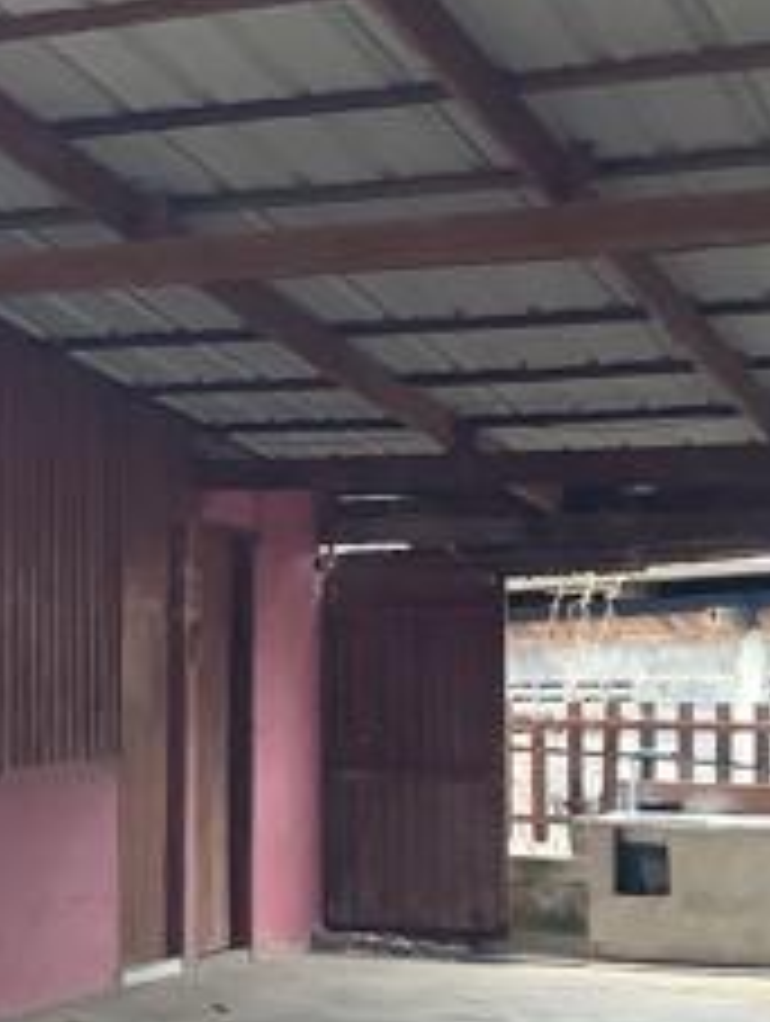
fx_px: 2662
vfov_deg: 21.7
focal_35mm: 90
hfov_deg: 14.3
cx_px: -653
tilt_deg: +0.4
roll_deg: +0.0
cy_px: 637
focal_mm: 3.3
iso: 80
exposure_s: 1/100
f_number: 2.4
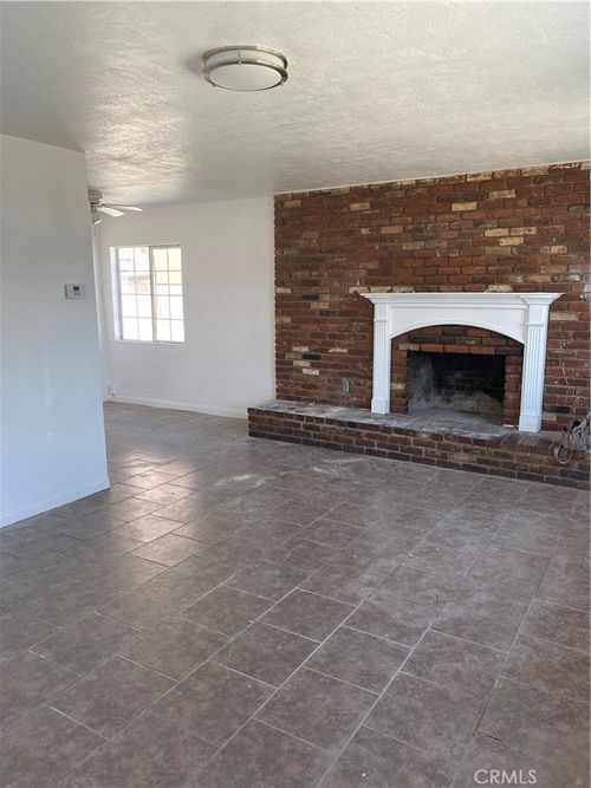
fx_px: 592
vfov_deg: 67.3
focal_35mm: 26
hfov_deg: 53.0
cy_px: 394
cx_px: 296
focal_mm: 4.25
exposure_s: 1/121
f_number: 1.8
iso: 50
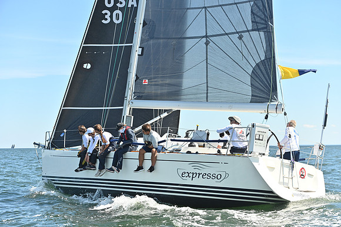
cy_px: 114
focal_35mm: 70
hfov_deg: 28.8
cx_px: 170
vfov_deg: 19.5
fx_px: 663
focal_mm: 70
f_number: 4.5
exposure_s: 1/1250
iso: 250
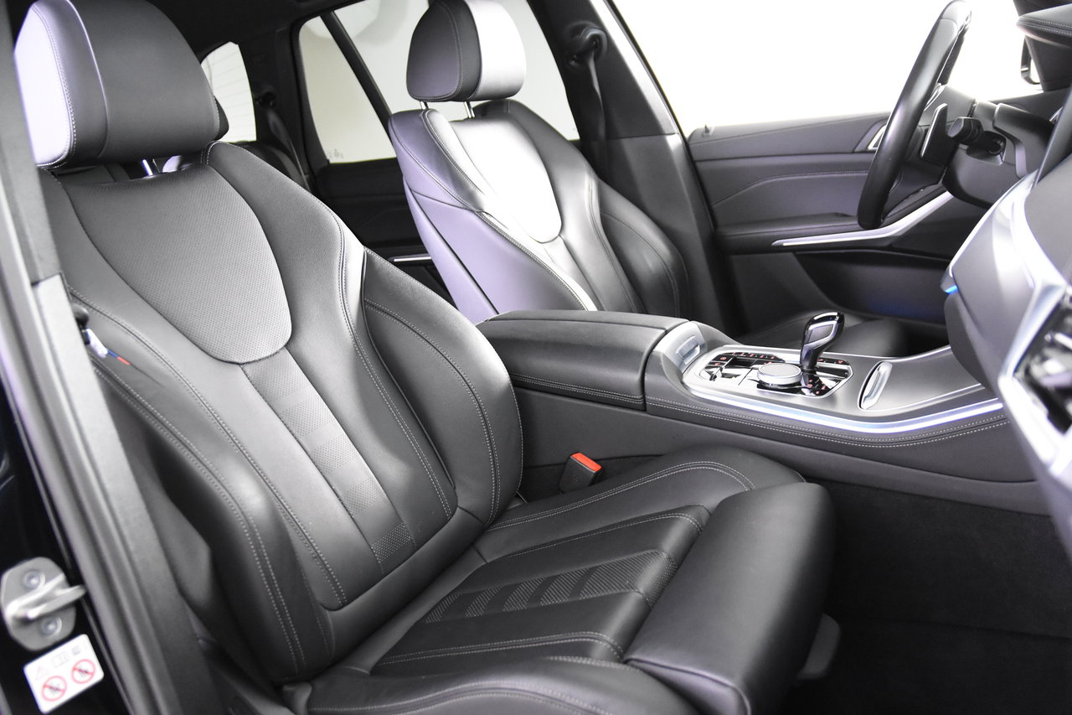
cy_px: 358
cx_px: 536
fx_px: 893
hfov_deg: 61.9
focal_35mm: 30
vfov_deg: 43.6
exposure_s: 1/30
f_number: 2.8
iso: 4500
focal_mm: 20
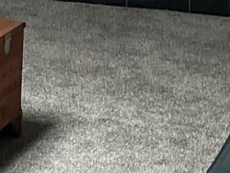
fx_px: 1262
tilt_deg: -13.9
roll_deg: +1.8
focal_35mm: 190
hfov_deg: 10.0
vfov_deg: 7.7
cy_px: -33
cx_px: -145
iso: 400
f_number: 1.5
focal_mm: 5.7
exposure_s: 1/60
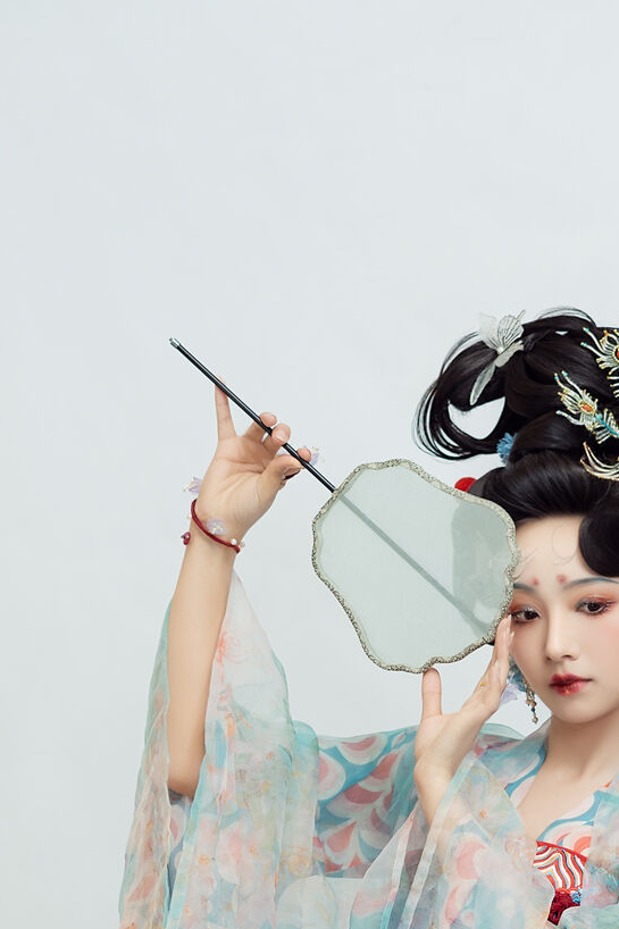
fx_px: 2838
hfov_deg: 12.4
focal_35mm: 110
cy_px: 859
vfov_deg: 18.3
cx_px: 499
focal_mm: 50
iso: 100
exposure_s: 1/125
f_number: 2.8
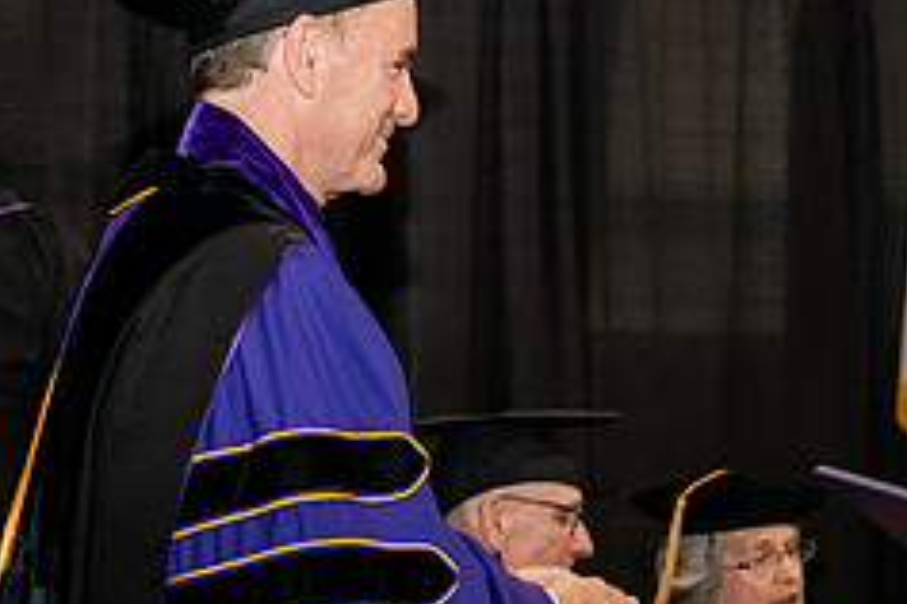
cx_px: 980
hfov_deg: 11.8
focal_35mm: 171
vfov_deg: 8.0
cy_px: 415
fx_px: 4308
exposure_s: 1/200
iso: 2000
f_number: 5.6
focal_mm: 70
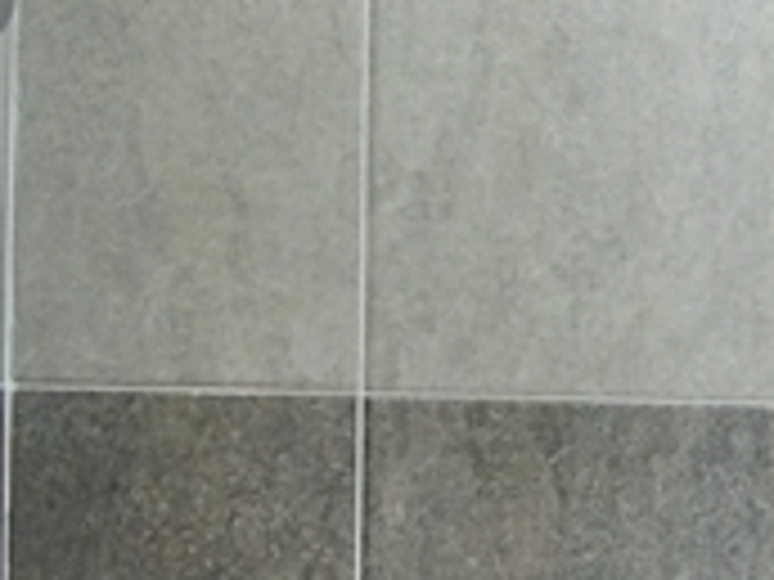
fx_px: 1498
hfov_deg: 18.5
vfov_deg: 21.8
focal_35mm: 67
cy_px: 400
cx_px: 1562
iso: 1600
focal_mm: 10
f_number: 5.6
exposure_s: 1/80
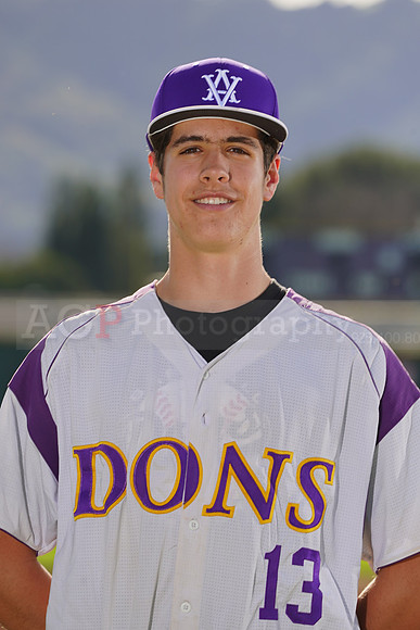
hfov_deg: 4.3
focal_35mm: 321
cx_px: 210
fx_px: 5614
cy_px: 315
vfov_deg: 6.4
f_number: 9
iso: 100
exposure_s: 1/250
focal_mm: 321
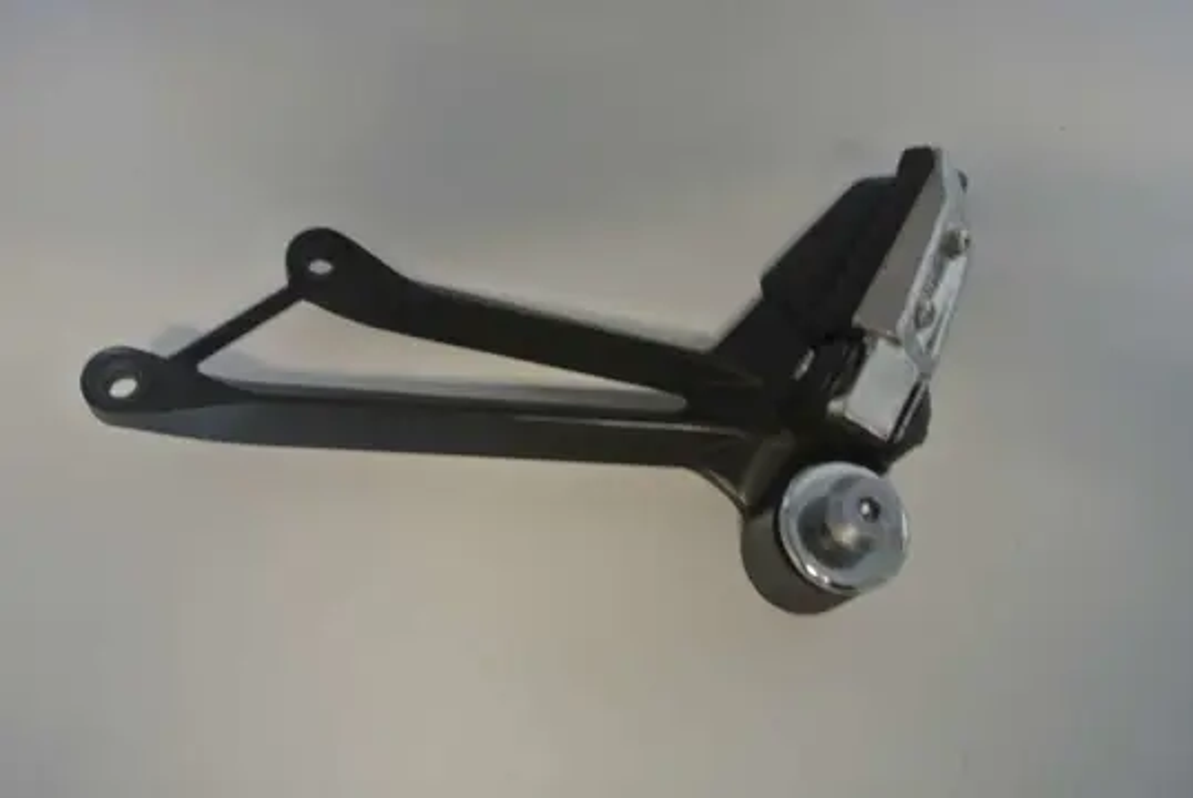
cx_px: 596
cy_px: 399
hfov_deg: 54.4
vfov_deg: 37.9
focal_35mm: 35
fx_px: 1161
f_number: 4
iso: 200
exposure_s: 1/8
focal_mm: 13.1
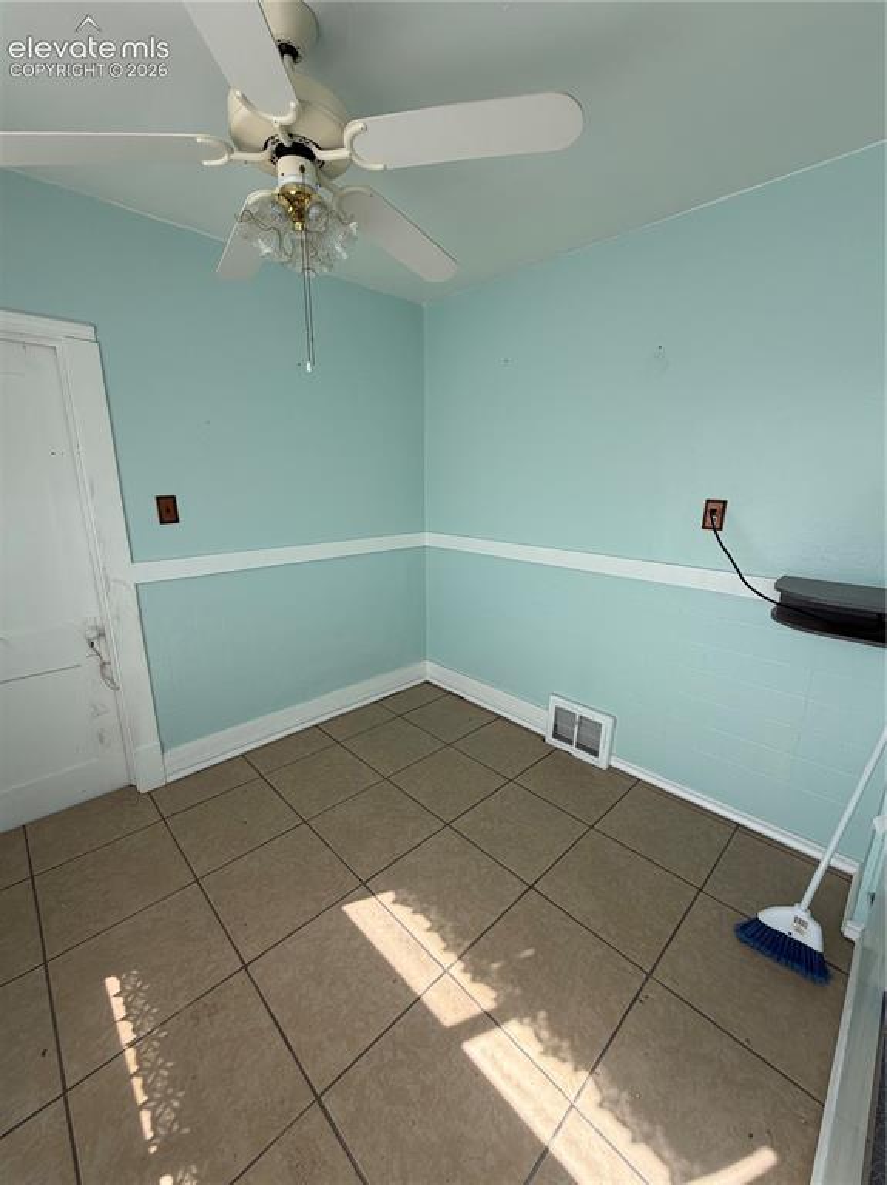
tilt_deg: -13.8
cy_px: 592
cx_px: 444
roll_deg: +0.3
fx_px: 479
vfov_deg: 102.1
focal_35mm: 14
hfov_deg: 85.6
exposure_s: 1/502
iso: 64
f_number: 2.2
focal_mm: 2.22
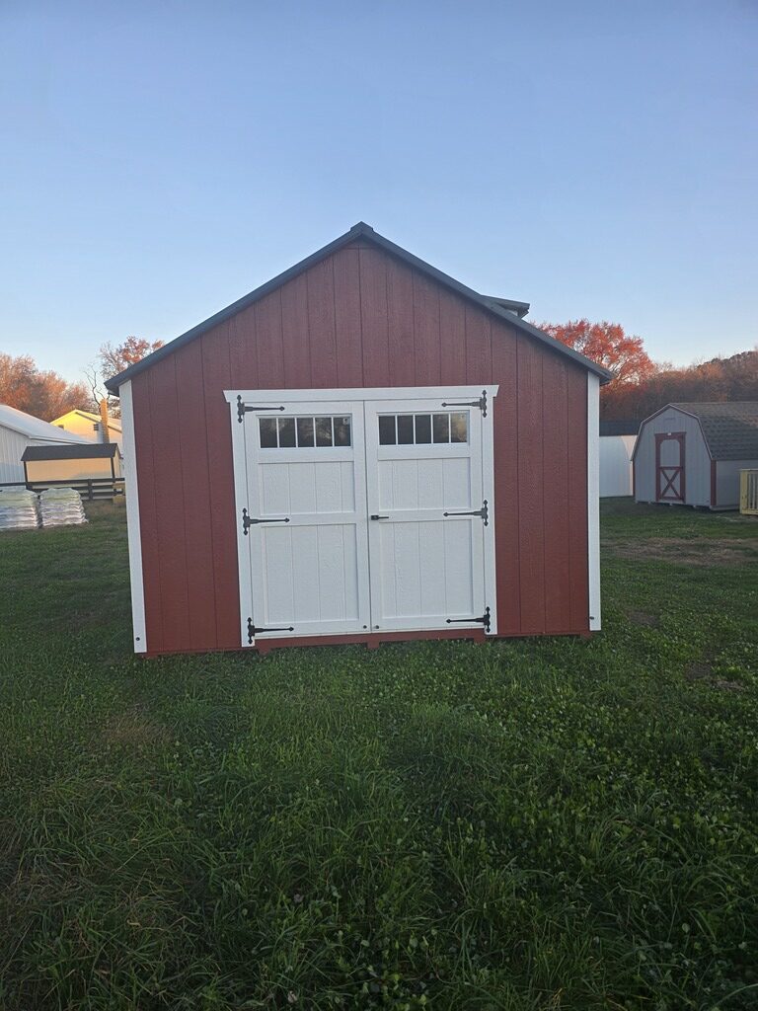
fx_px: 672
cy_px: 506
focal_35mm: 23
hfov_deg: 58.9
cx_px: 379
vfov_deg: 73.9
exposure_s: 1/180
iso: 32
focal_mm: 6.3
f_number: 1.7
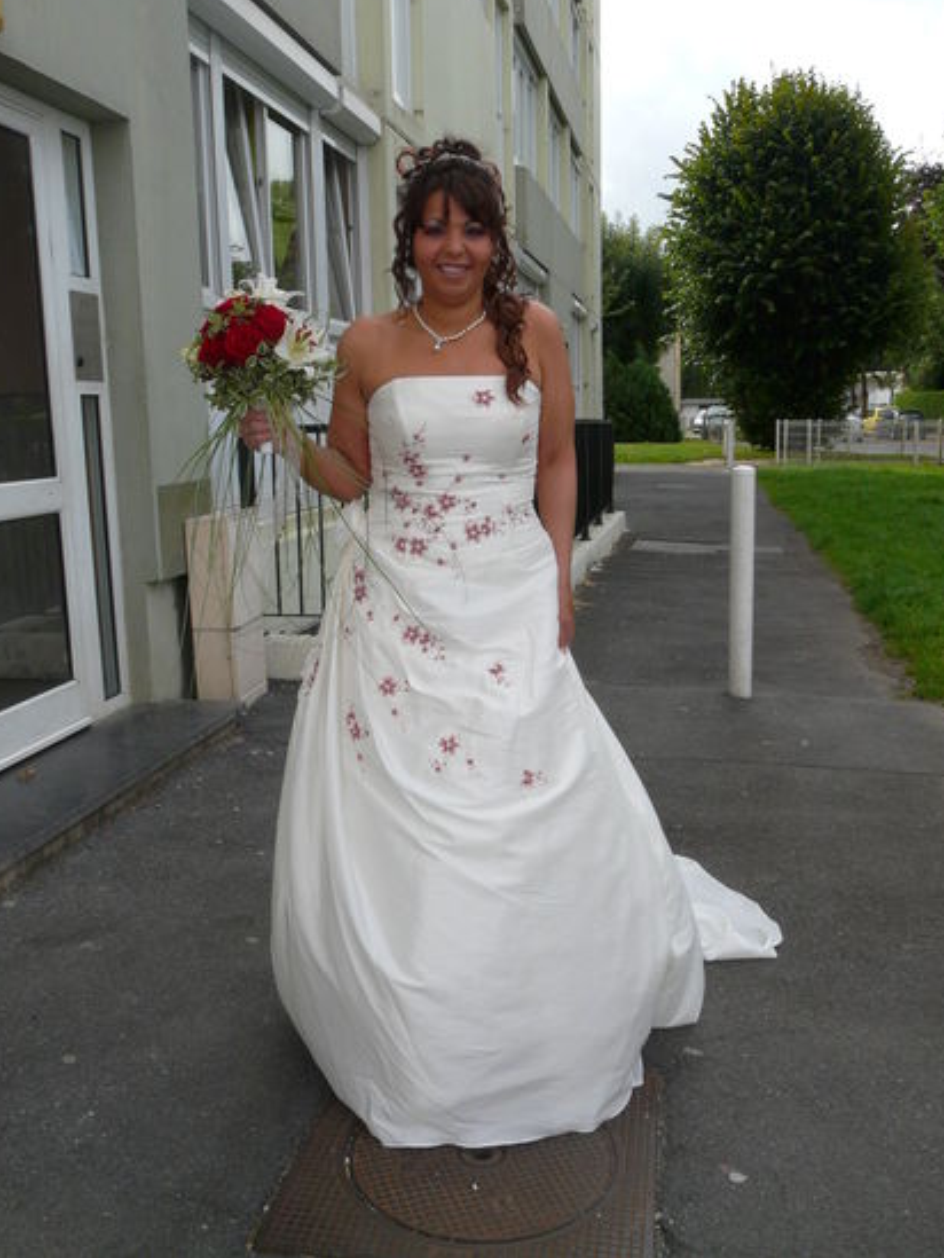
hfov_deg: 44.2
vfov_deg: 56.8
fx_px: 1163
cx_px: 475
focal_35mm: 32
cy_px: 613
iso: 100
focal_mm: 5
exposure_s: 1/250
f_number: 5.6
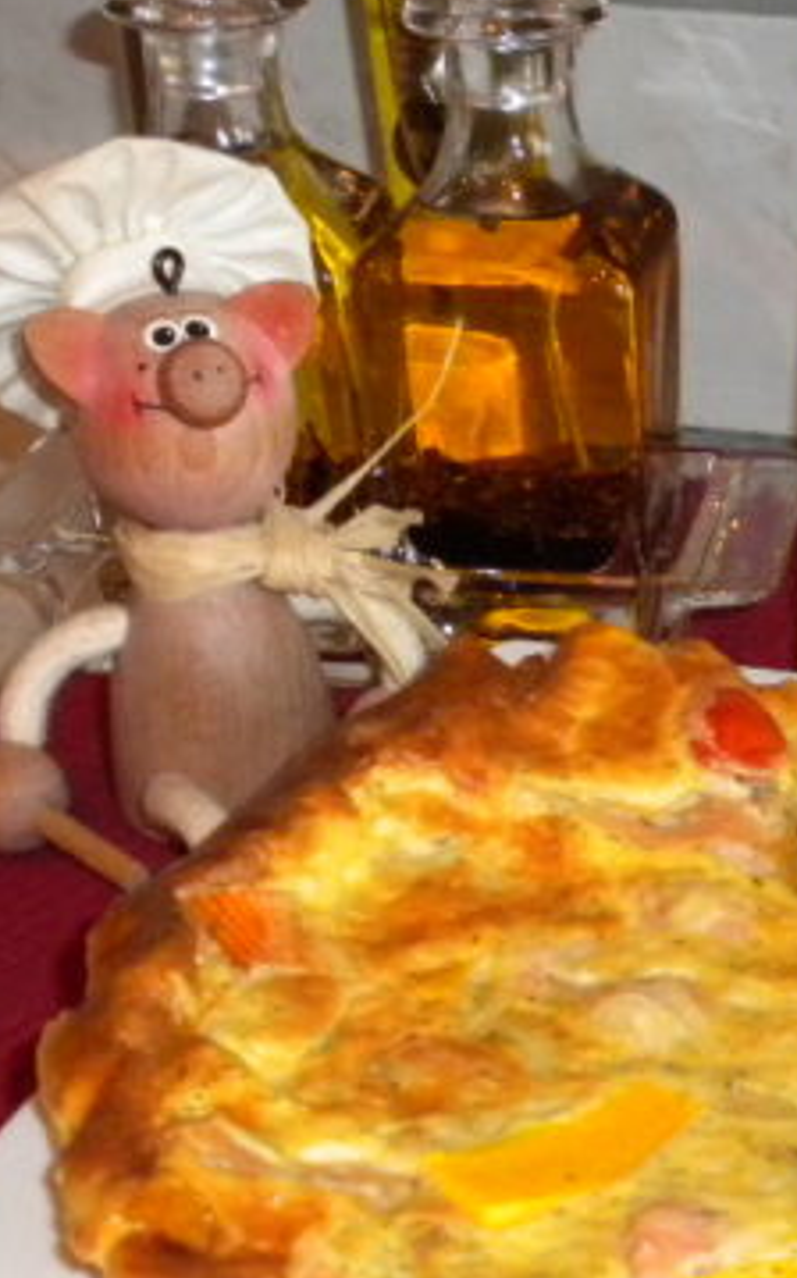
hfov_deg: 15.1
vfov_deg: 24.5
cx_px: 900
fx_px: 2923
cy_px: 911
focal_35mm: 84
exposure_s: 1/30
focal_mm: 6.6
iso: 400
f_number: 3.5
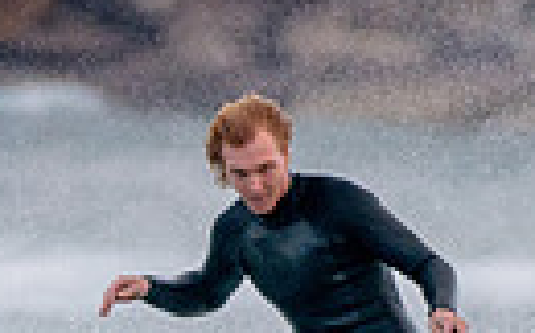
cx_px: 337
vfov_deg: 0.5
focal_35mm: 2777
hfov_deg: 0.8
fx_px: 40455
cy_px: 662
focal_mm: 500
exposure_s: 1/1250
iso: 1000
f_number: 5.6
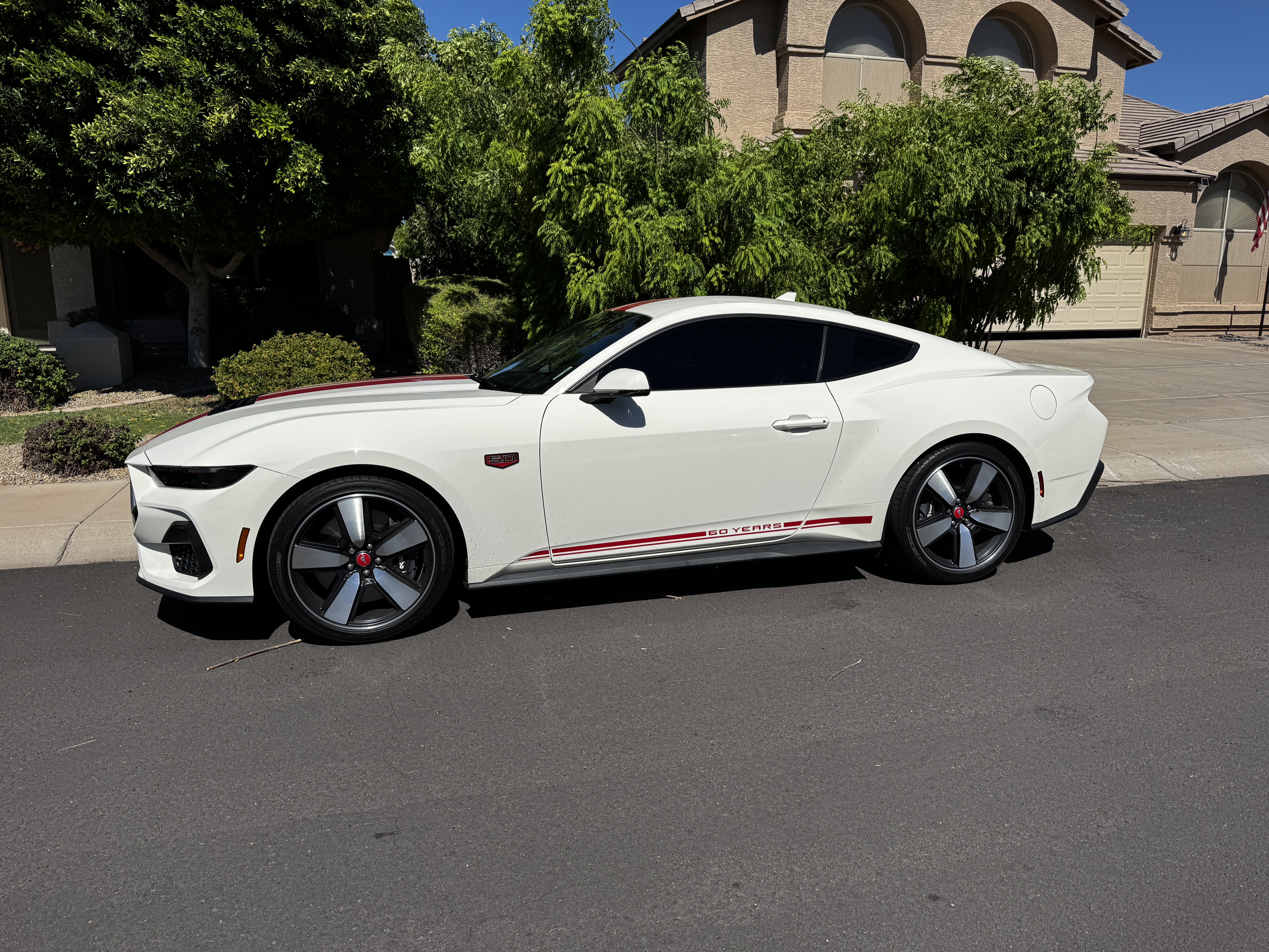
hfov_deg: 71.6
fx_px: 880
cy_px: 476
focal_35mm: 24
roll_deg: +0.1
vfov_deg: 56.8
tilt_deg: -11.8
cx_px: 634
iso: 80
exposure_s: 1/9009
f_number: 1.78
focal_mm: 6.76
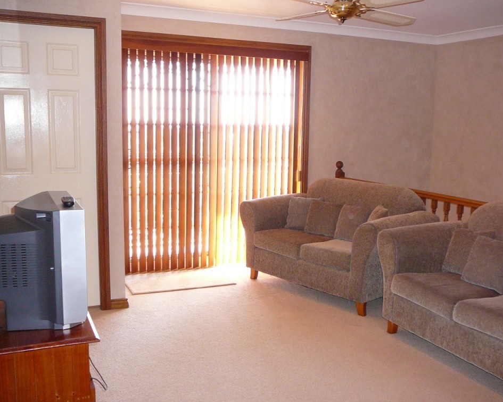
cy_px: 204
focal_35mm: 37
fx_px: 551
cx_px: 264
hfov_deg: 49.1
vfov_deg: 40.1
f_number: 2.8
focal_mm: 5.2
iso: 250
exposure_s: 1/30
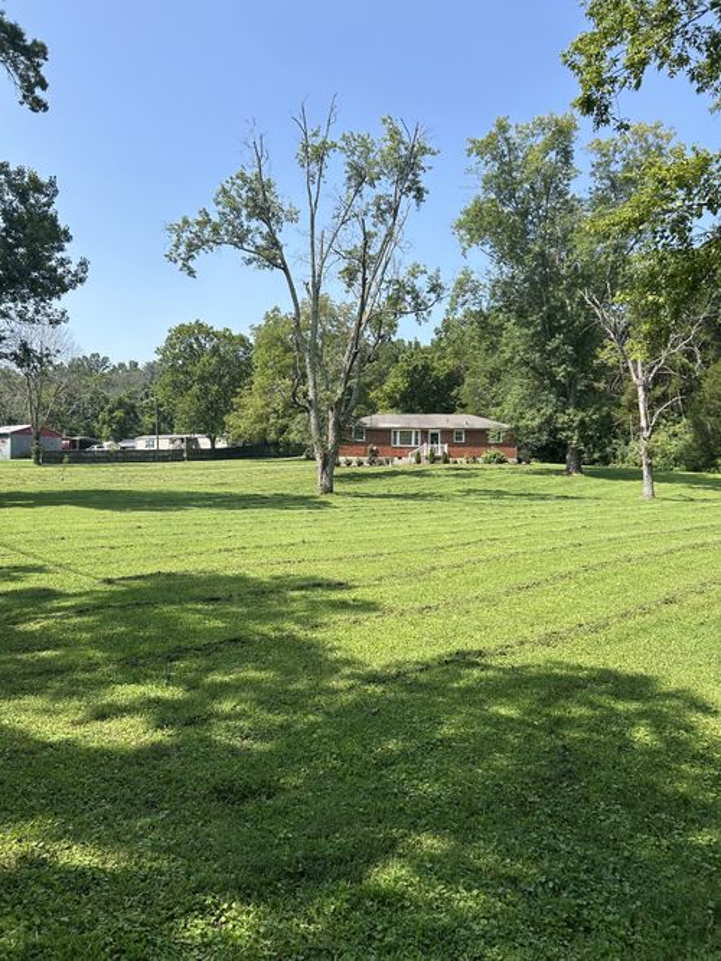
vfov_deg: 67.3
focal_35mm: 26
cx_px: 360
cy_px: 480
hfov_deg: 53.0
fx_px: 722
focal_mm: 5.7
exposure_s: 1/2353
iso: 50
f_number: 1.5
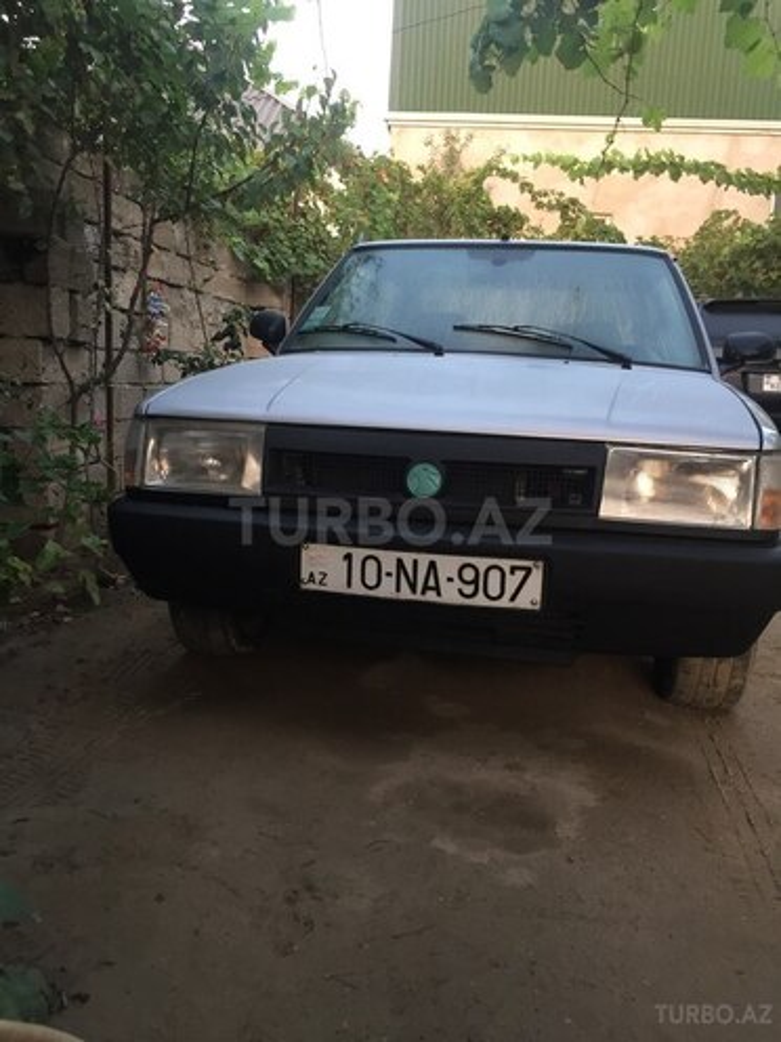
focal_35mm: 29
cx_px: 390
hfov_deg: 48.2
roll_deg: -3.3
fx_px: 872
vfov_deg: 61.7
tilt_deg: -8.2
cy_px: 521
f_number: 2.2
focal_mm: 4.15
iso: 80
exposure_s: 1/33
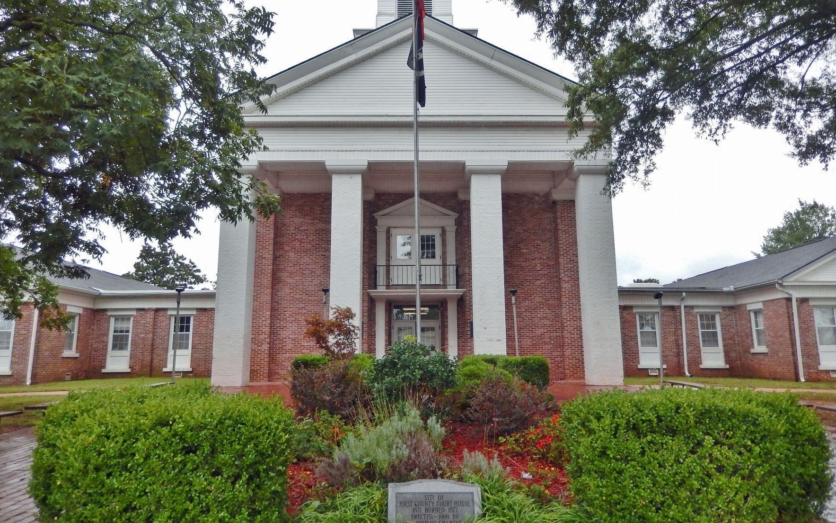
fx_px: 615
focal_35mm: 27
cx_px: 421
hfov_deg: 68.4
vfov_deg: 45.9
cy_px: 221
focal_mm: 4.5
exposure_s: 1/640
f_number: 3.4
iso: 125
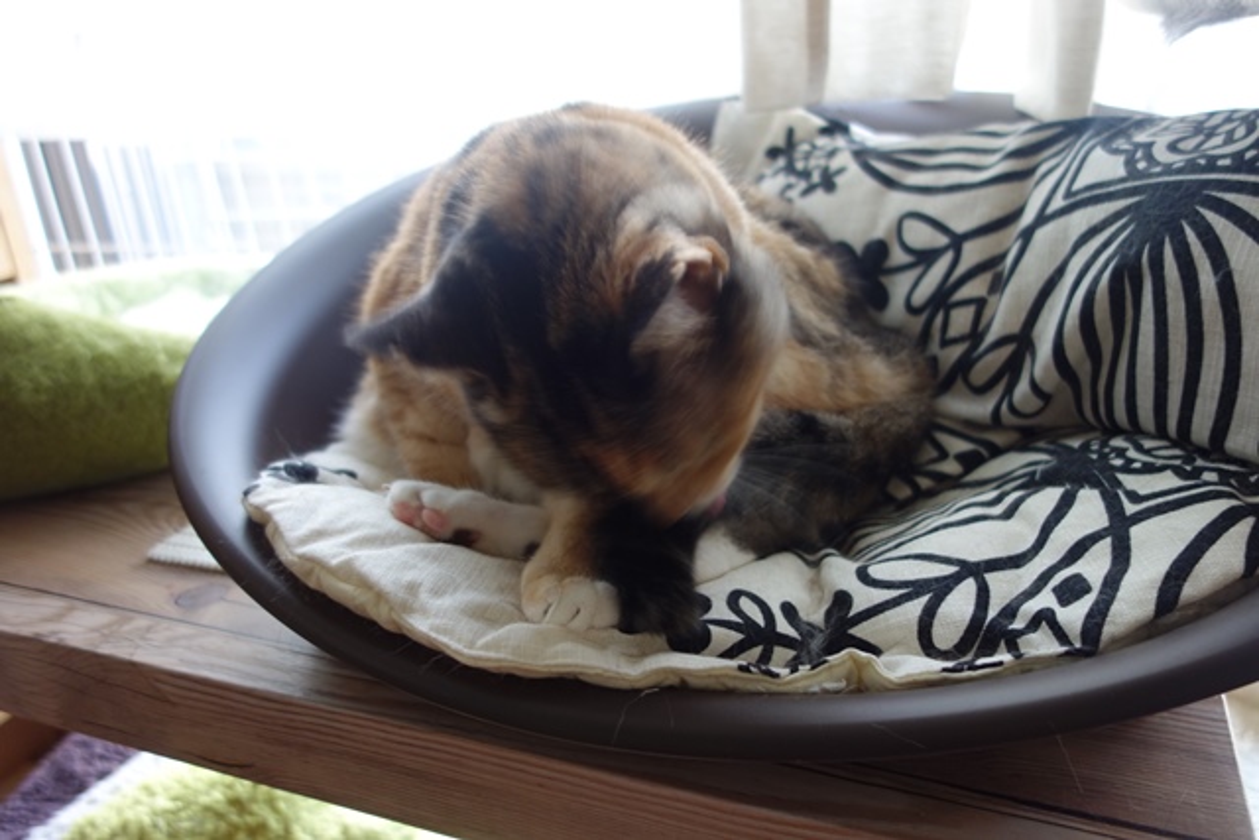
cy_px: 420
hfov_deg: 65.5
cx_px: 630
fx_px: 979
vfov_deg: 46.4
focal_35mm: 28
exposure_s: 1/30
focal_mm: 10.4
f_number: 1.8
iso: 160
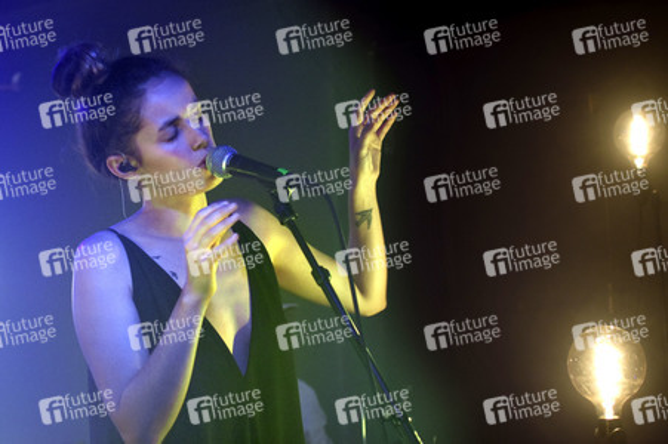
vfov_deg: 18.9
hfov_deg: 28.1
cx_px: 334
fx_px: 1335
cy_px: 222
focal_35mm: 72
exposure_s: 1/80
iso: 1250
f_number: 2.8
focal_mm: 48
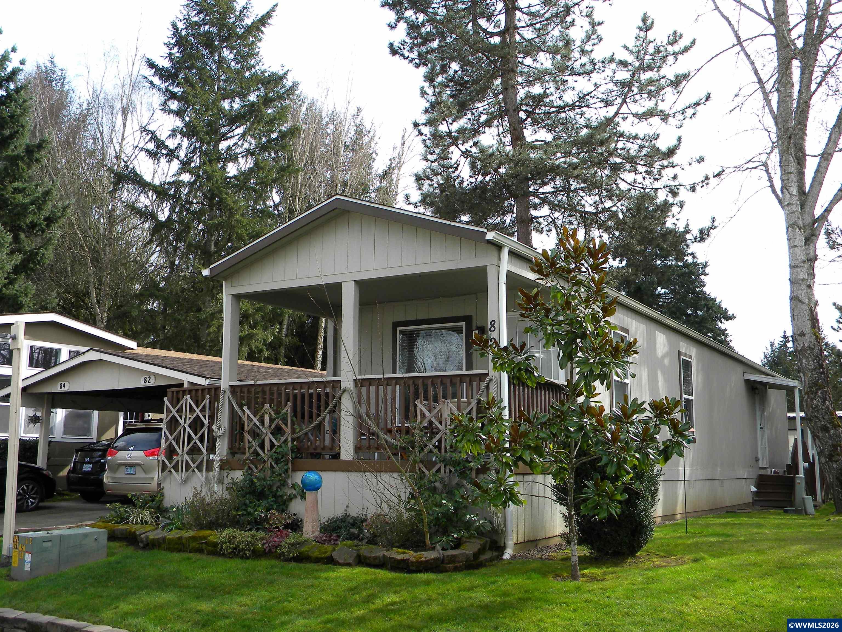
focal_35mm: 36
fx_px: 876
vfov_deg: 39.7
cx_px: 421
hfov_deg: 51.4
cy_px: 316
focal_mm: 6.4
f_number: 3.7
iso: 80
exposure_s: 1/294
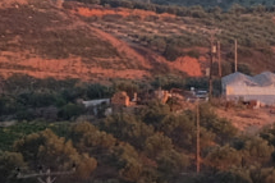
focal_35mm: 261
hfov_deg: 7.5
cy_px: -154
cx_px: 578
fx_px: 1992
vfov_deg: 5.2
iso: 800
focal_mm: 23
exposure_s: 1/150
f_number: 8
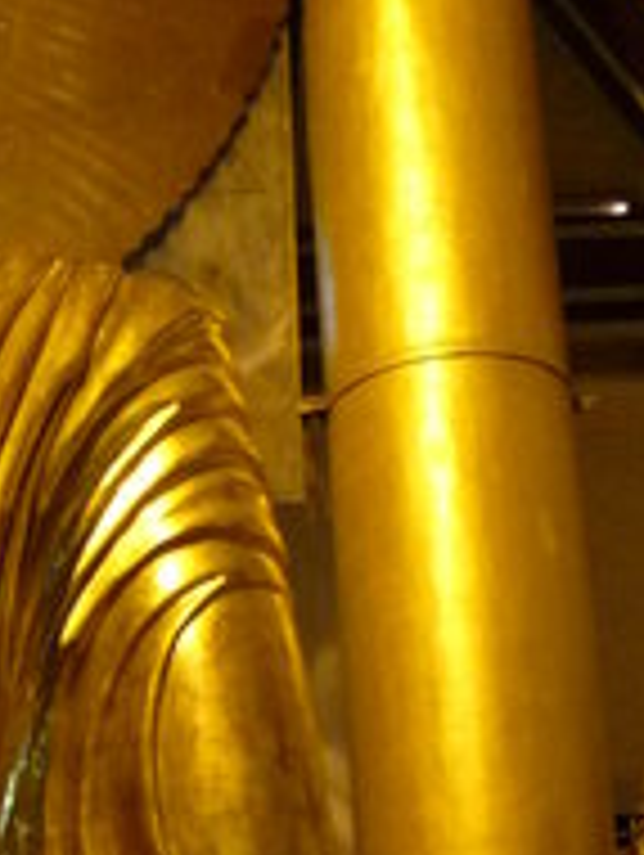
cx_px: -545
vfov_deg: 18.3
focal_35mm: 105
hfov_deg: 12.7
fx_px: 2599
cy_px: 814
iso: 320
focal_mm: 4.4
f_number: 2.8
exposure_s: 1/30
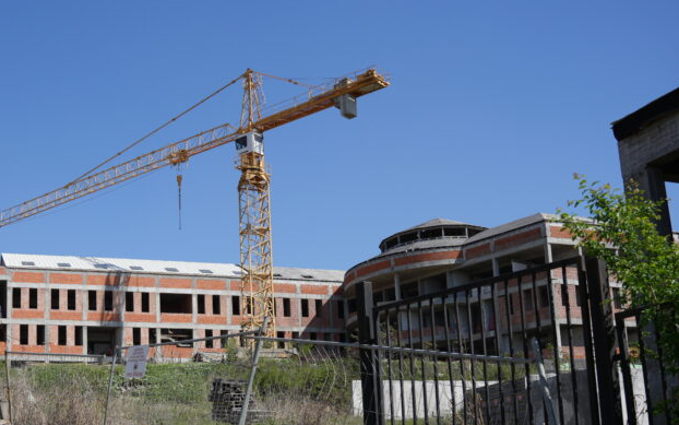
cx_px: 221
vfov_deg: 26.8
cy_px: 353
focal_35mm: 47
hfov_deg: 42.0
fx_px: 870
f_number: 4
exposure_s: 1/1600
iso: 125
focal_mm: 28
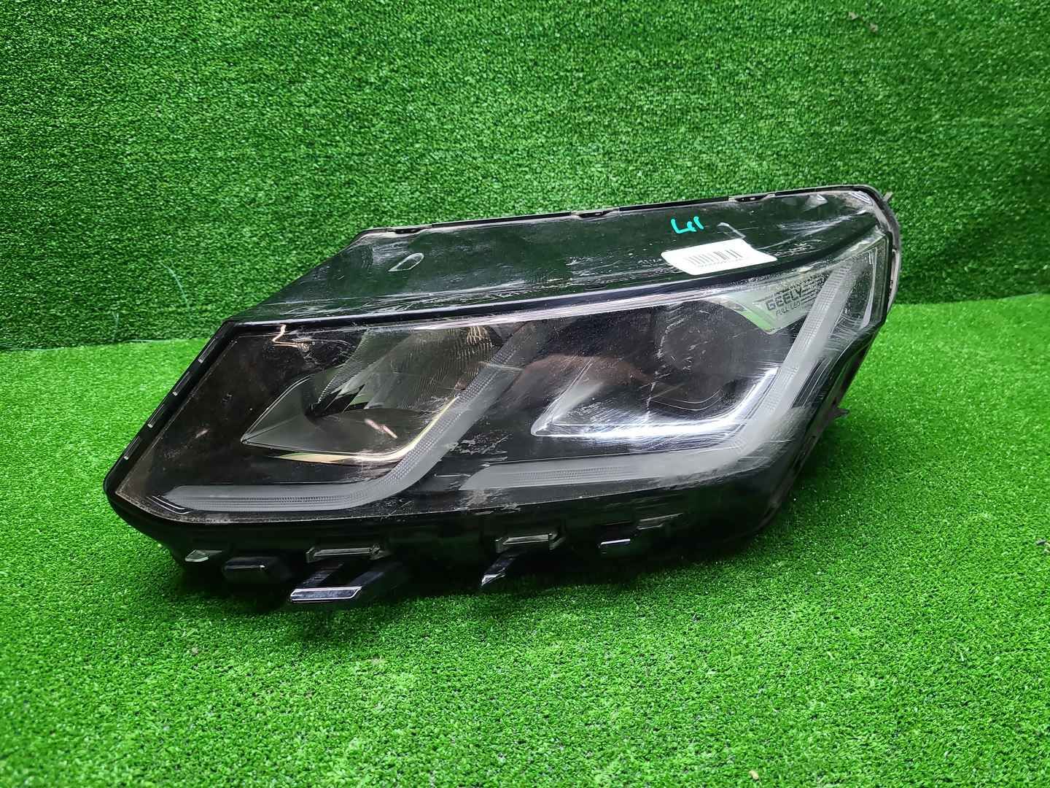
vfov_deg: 53.1
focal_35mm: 26
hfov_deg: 67.3
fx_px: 789
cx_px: 525
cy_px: 394
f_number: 1.8
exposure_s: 1/50
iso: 109
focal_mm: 5.4
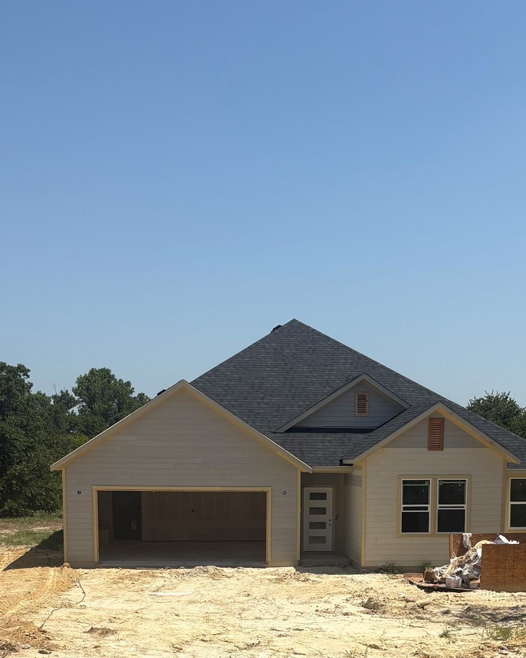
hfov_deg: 27.1
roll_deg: -0.5
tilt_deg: -5.9
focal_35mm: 56
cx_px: 302
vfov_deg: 32.2
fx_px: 1090
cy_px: 571
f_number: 1.6
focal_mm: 5.96
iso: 50
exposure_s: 1/5814
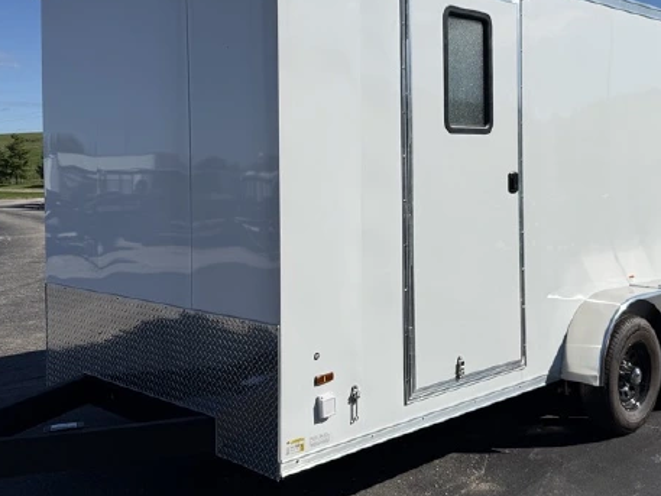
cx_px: 385
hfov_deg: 44.6
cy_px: 182
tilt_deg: -0.7
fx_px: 802
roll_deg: +1.4
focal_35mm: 42
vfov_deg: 34.2
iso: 80
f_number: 1.78
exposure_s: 1/11905
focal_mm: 6.76
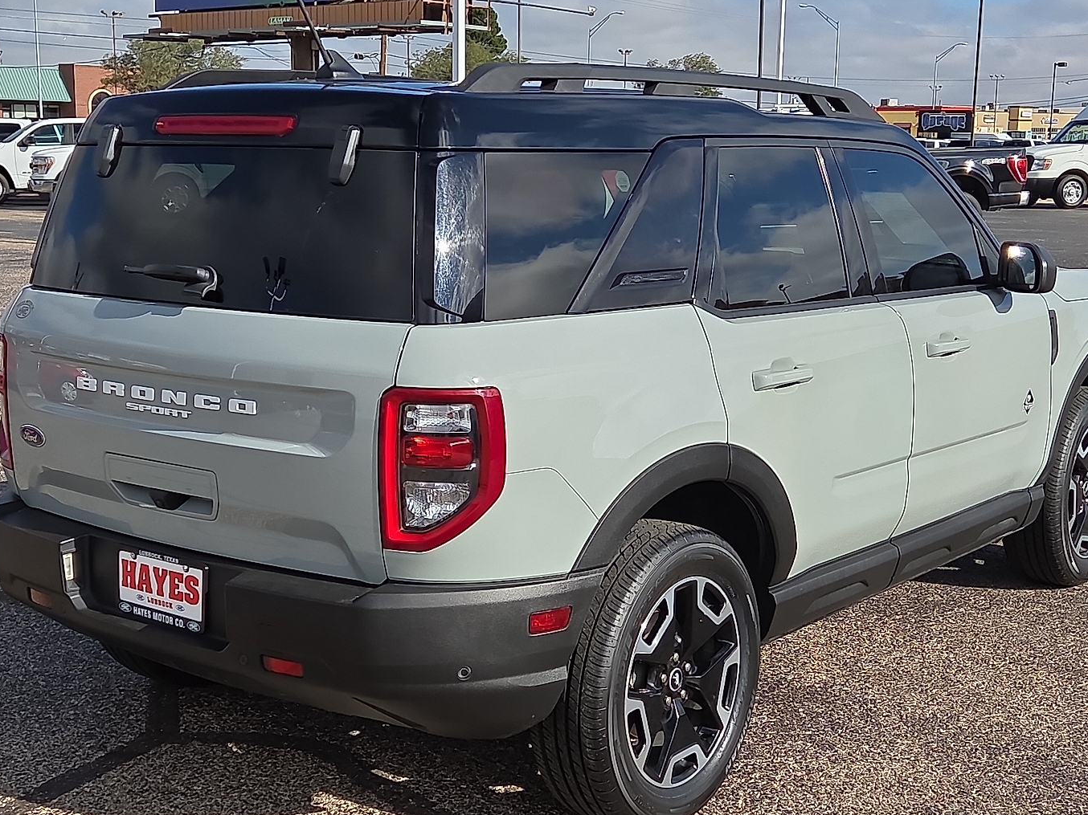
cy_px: 427
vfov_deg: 28.0
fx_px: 1634
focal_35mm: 52
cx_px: 544
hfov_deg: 36.8
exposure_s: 1/1667
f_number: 1.8
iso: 25
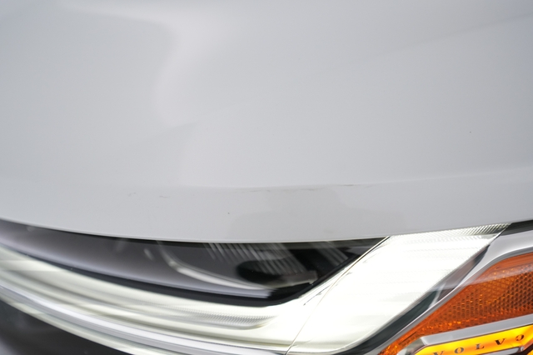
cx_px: 266
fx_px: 414
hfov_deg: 65.5
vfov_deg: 46.4
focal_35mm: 28
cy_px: 178
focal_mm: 28
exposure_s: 1/100
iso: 1250
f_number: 4.5
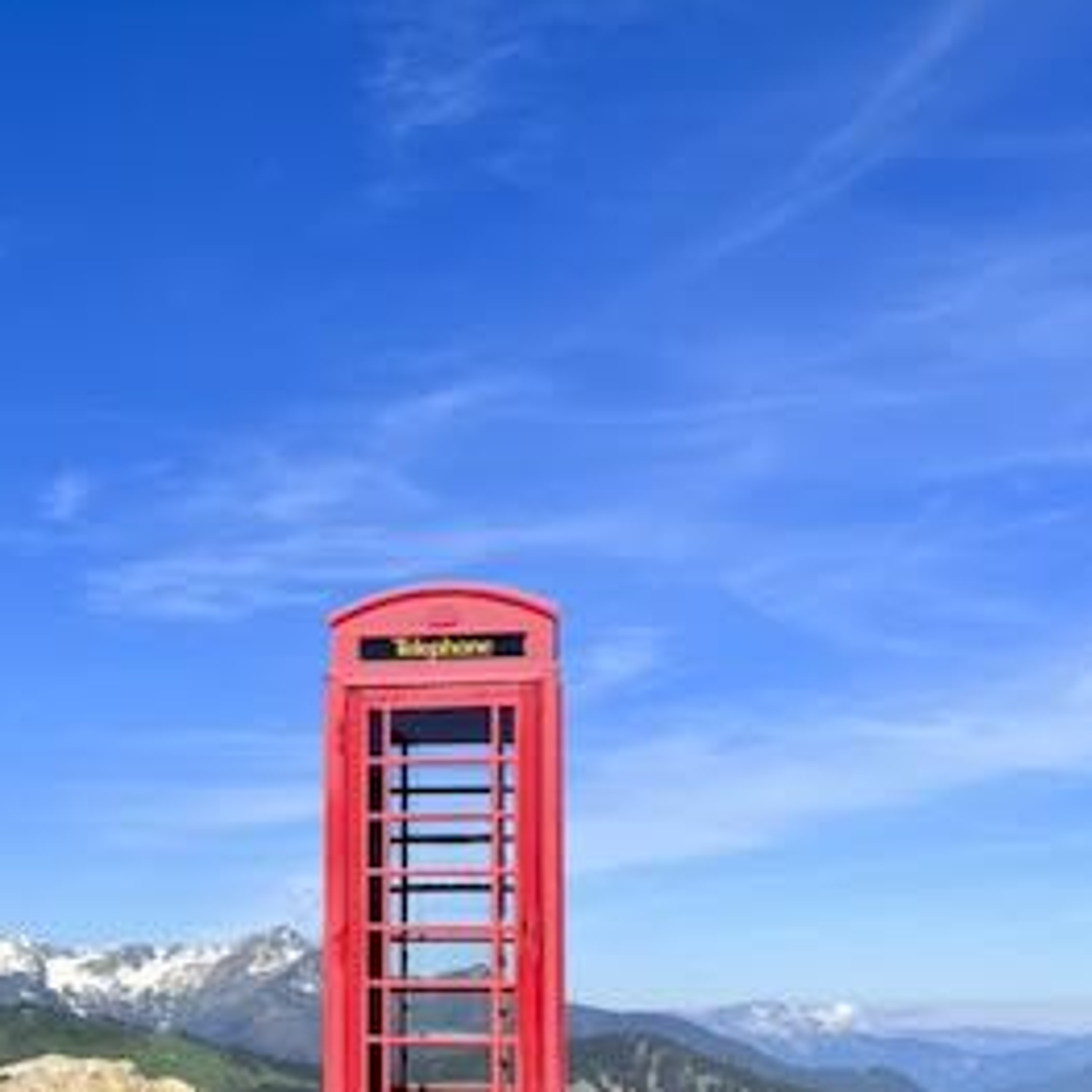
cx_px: 253
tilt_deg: +4.8
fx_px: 1999
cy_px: 855
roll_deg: +0.4
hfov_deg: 30.0
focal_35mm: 56
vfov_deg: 29.9
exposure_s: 1/5319
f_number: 1.5
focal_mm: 5.7
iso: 50
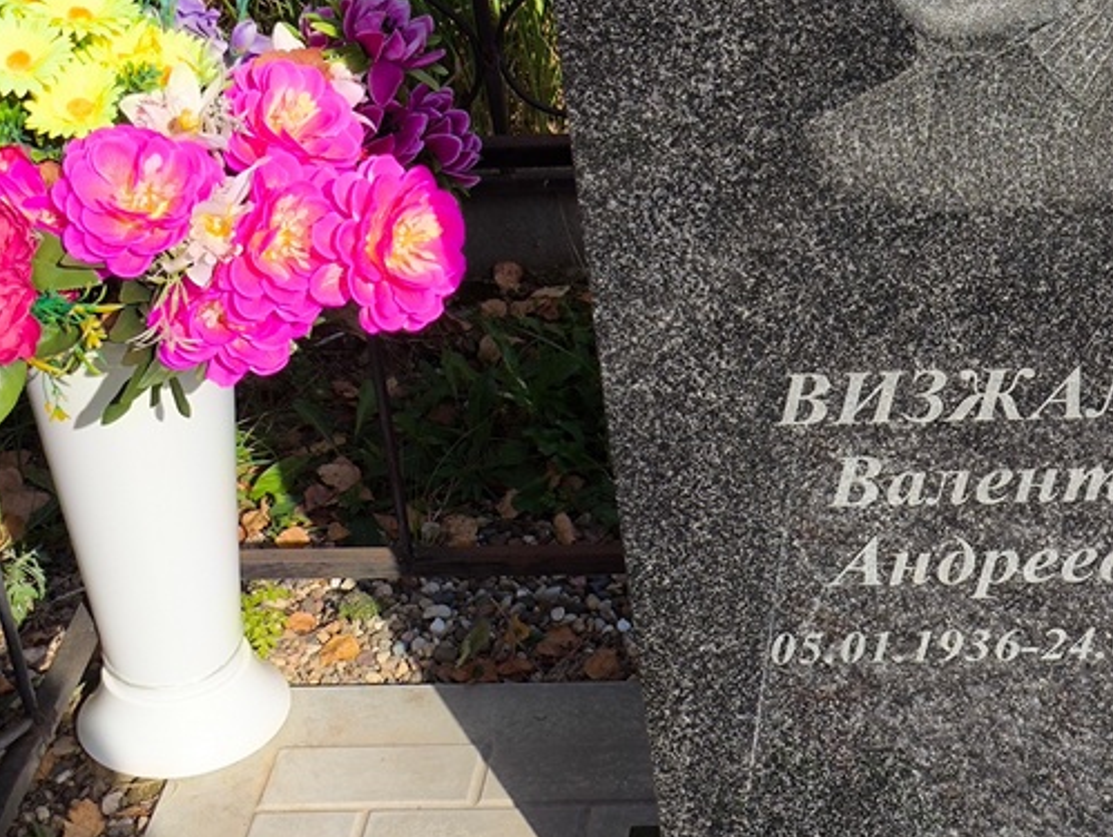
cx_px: 824
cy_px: 406
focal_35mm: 80
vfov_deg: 18.5
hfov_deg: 24.2
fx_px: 2574
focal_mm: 4.71
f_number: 1.7
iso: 50
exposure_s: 1/1802
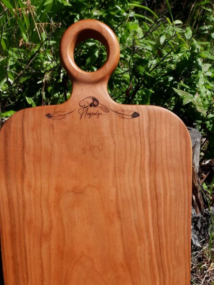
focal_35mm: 34
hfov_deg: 41.8
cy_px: 188
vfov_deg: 53.0
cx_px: 106
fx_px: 280
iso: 40
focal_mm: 4.6
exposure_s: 1/885
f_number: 2
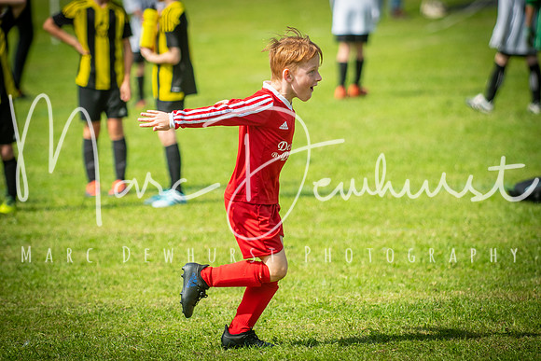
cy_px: 163
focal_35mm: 330
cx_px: 252
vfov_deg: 4.2
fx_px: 4966
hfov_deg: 6.2
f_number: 3.2
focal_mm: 180
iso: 250
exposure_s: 1/2500
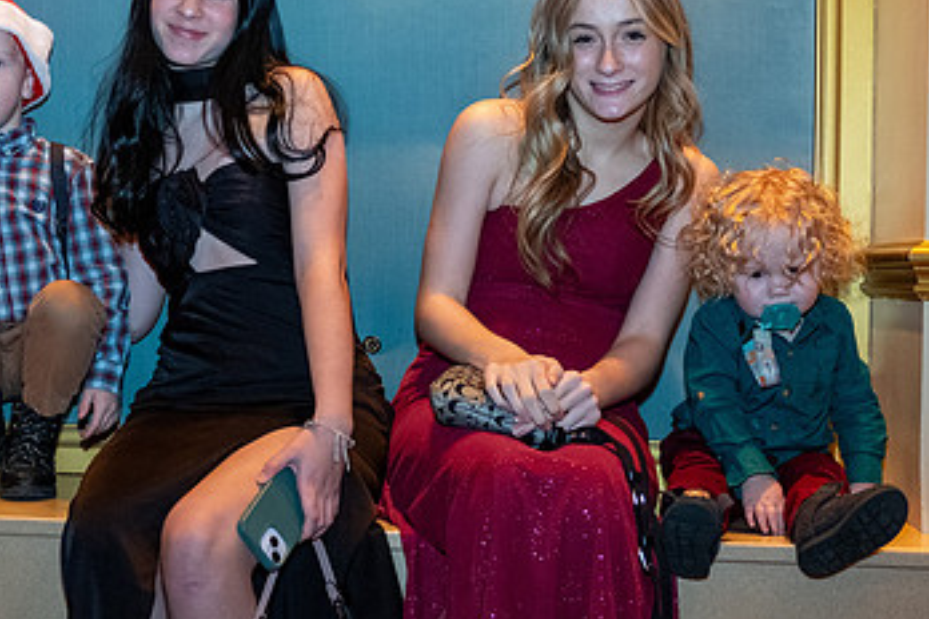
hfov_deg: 33.0
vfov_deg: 22.6
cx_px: 288
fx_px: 1548
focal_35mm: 60
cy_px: 289
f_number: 3.2
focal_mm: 24.3
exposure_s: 1/125
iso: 2500
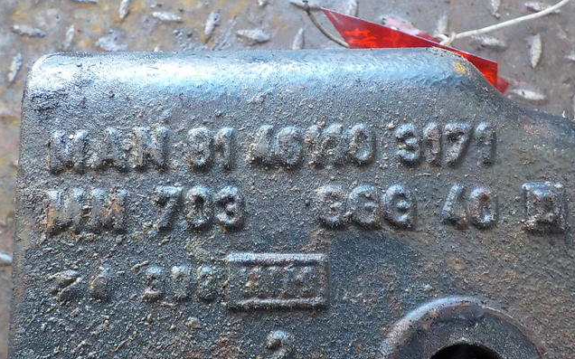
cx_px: 288
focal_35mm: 32
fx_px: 501
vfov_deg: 39.2
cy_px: 216
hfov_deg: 59.7
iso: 360
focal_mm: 4.1
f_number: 3.3
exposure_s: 1/30
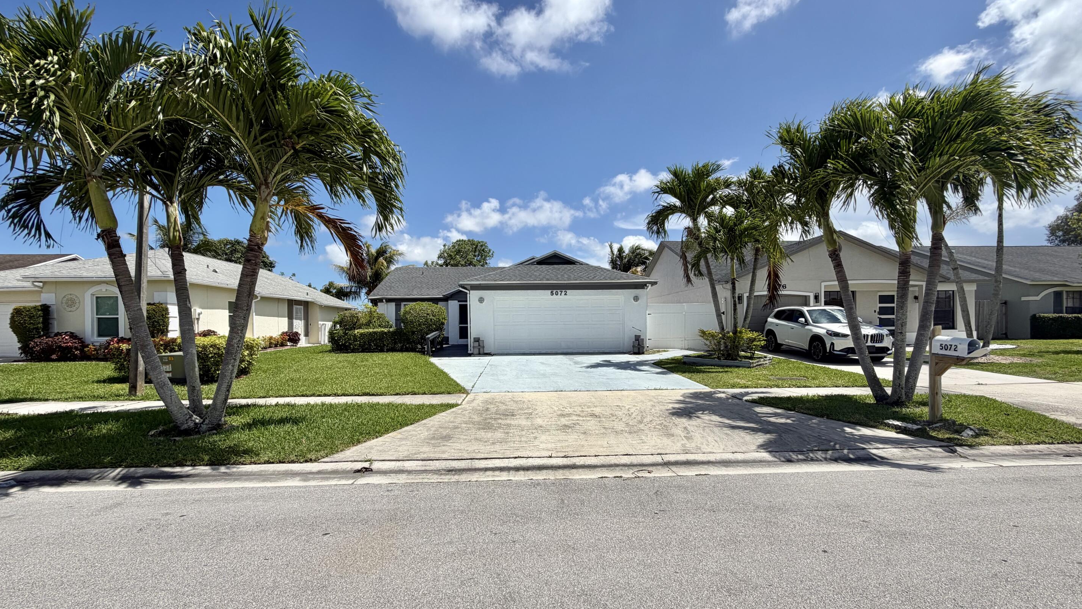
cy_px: 328
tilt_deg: -0.6
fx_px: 459
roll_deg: +0.8
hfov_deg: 99.4
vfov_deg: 67.0
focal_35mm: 16
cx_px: 541
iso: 20
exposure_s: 1/1339
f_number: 2.2
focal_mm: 2.22
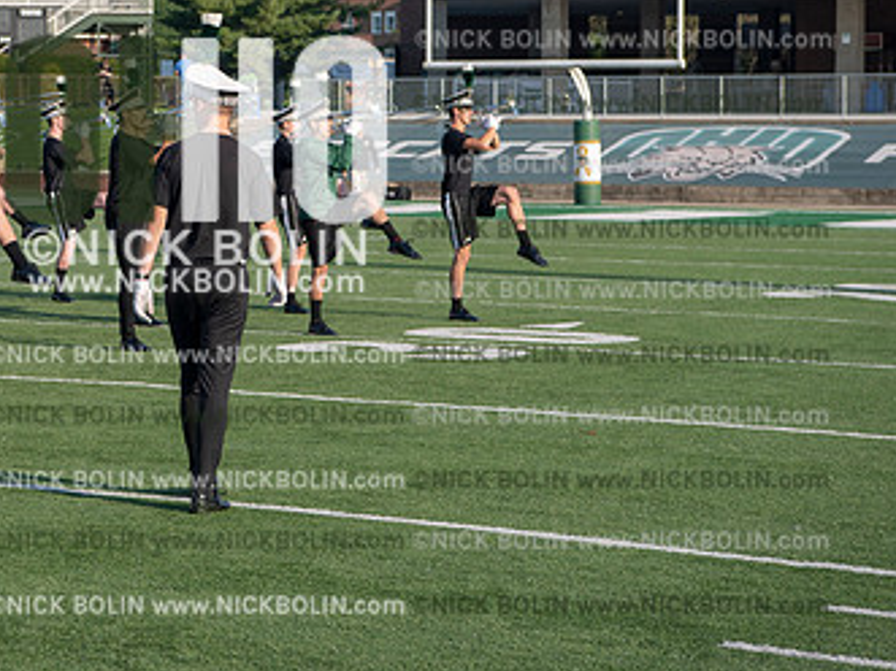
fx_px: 3053
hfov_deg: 16.6
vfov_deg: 12.5
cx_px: 195
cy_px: 166
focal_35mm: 118
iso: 100
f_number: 5.6
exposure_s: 1/500
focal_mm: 70
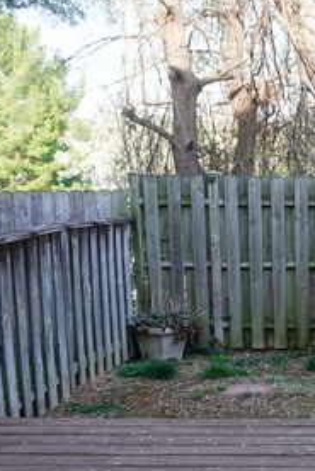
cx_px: 387
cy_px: 355
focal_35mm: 65
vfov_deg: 30.4
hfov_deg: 19.6
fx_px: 852
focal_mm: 16
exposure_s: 1/80
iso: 100
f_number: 4.5
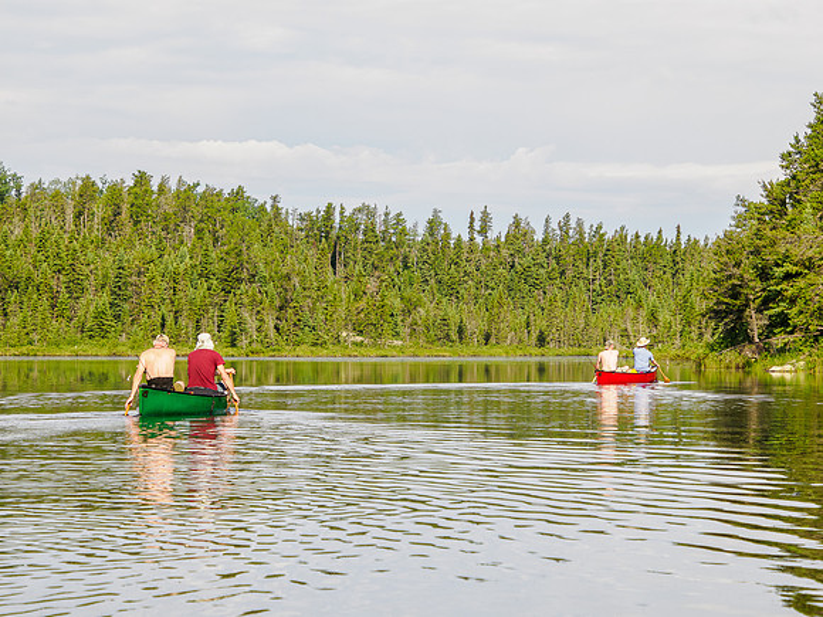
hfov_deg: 15.6
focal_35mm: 126
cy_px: 308
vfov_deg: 11.8
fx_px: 2996
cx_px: 412
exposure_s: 1/160
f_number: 8
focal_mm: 63
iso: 200
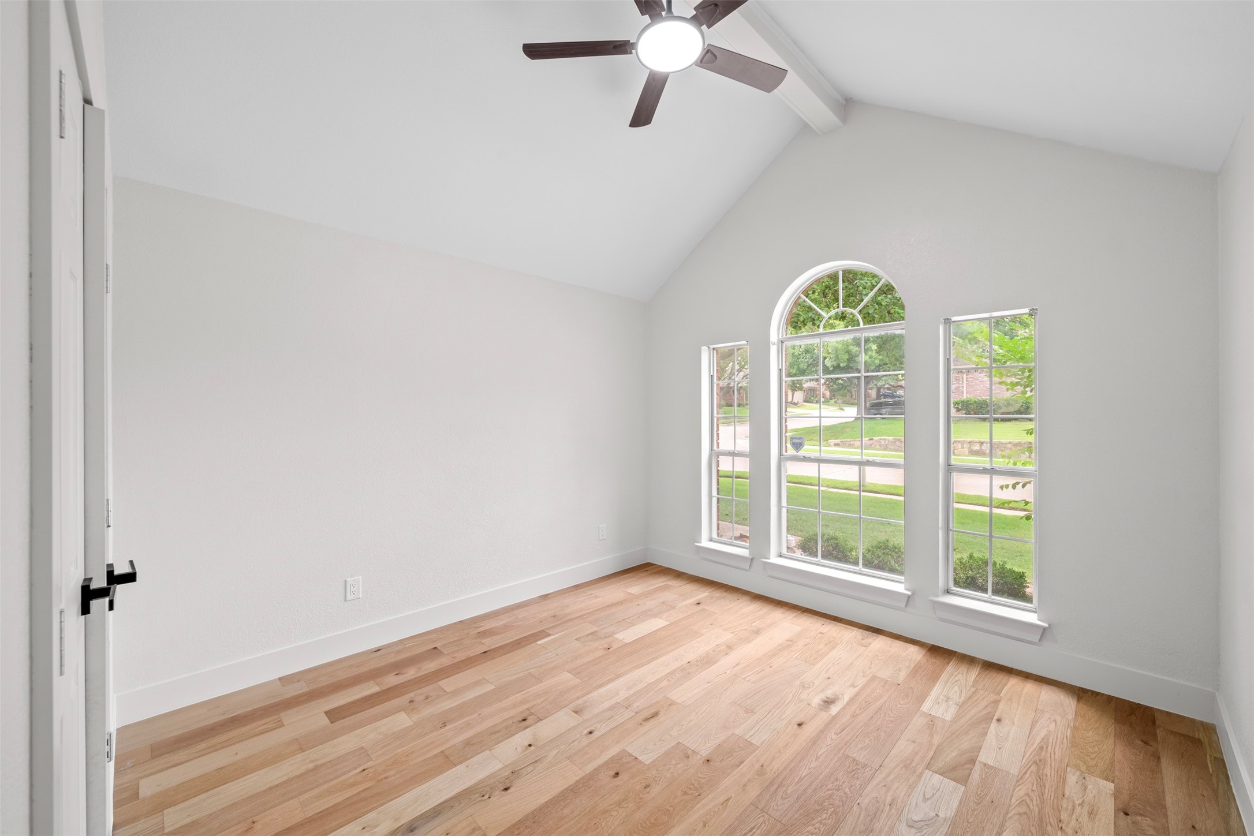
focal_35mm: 13
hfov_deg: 108.3
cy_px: 418
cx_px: 627
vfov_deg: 85.4
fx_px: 453
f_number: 8
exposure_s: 1/2.5
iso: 250
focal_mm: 13
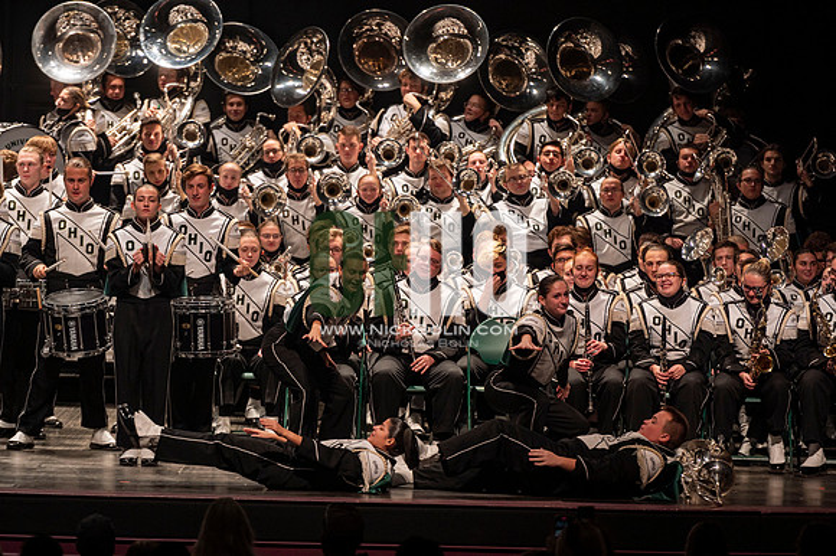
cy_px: 278
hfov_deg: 10.3
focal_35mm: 200
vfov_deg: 6.9
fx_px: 4642
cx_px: 418
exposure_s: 1/500
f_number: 3.5
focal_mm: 200
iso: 1250
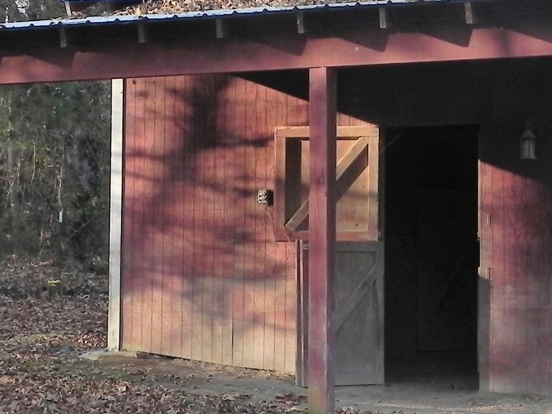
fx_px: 2073
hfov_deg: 15.1
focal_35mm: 130
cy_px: 168
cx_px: 458
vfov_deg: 11.4
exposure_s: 1/118
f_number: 4.5
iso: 160
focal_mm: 8.2
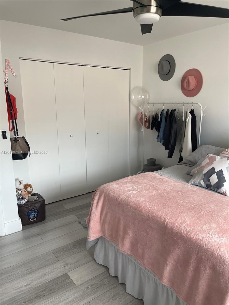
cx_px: 114
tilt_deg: -12.7
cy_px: 152
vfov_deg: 67.3
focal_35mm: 26
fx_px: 229
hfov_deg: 53.1
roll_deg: +0.0
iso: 125
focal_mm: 5.1
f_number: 1.6
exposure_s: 1/119
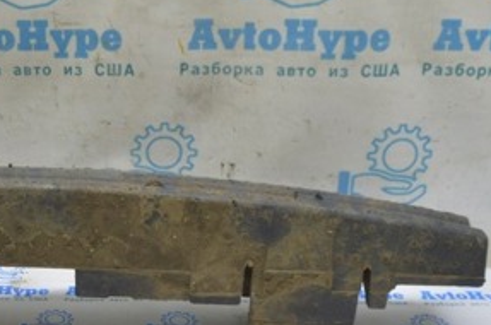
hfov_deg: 29.0
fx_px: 912
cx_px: 58
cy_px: 93
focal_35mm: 67
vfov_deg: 20.1
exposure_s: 1/20
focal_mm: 20
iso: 400
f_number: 5.6
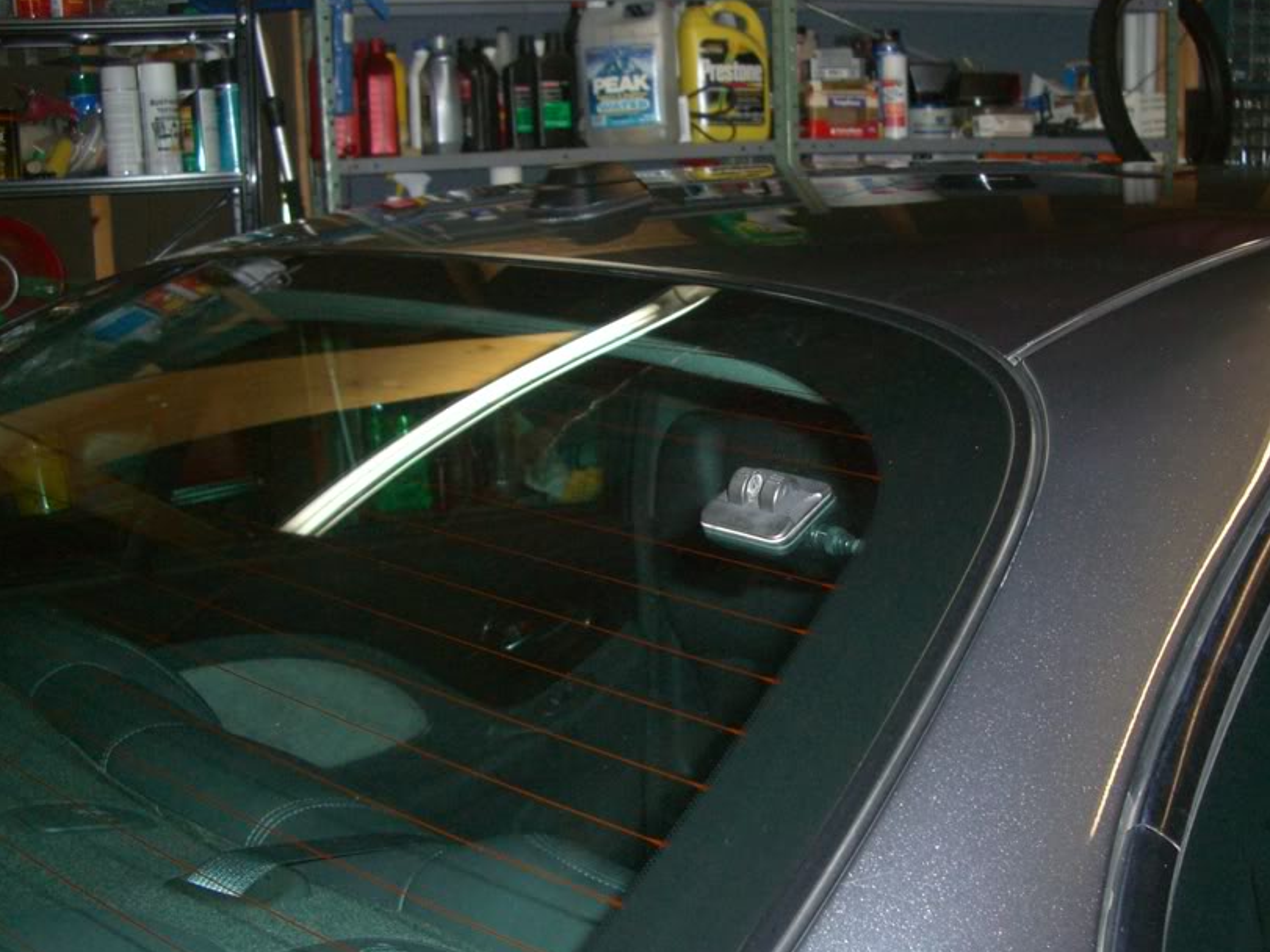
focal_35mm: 48
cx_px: 772
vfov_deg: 30.2
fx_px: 1761
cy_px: 559
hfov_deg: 39.5
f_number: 2.8
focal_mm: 7.9
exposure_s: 1/60
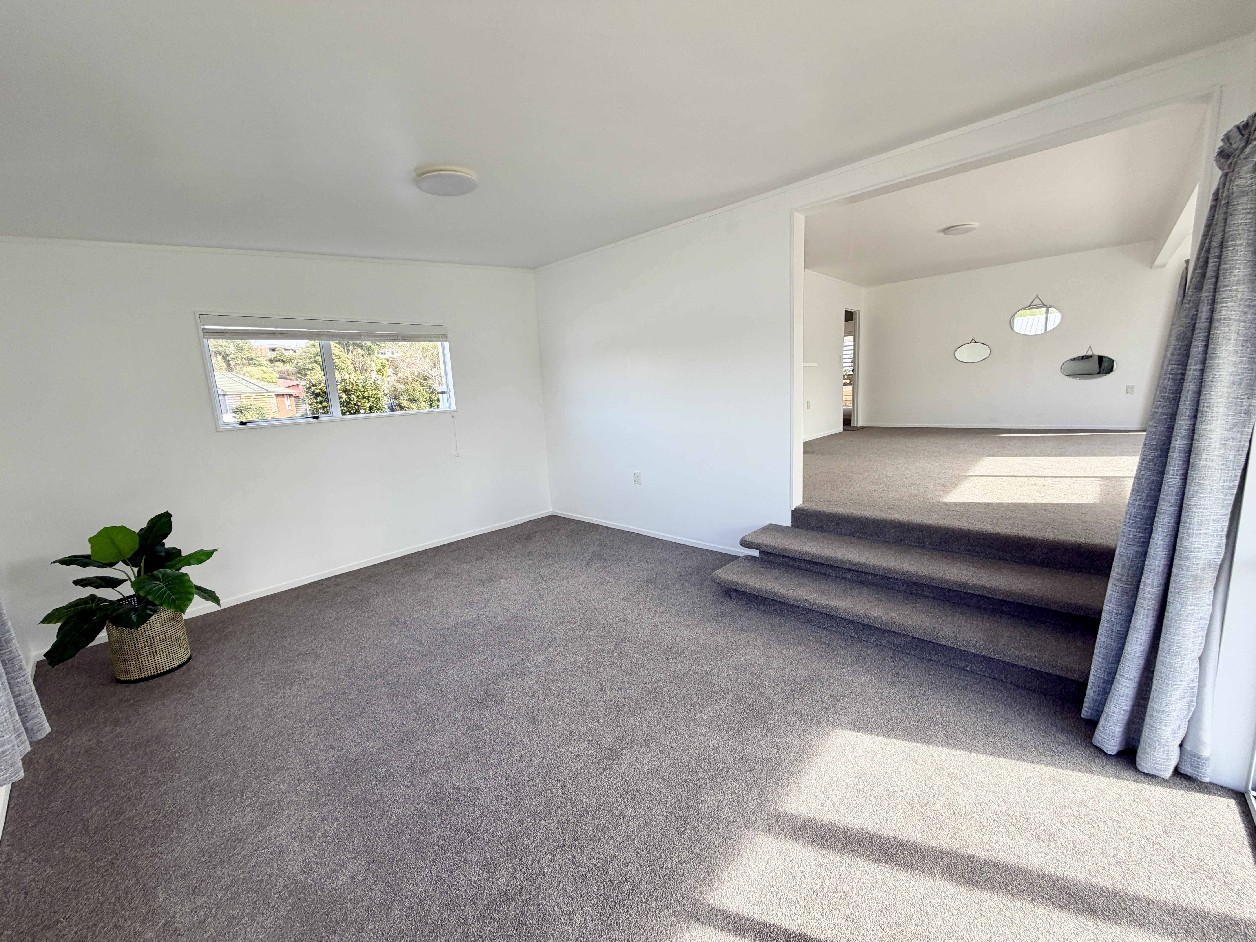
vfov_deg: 85.7
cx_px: 628
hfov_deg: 102.1
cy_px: 471
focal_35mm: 14
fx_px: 508
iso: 40
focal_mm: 2.22
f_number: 2.2
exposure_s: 1/134
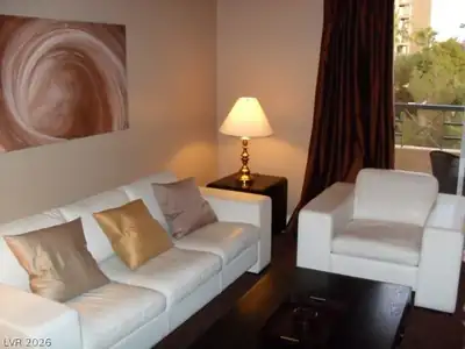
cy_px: 174
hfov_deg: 52.6
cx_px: 232
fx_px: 470
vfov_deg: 40.7
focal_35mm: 35
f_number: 3
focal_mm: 6.3
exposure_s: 1/45
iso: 320
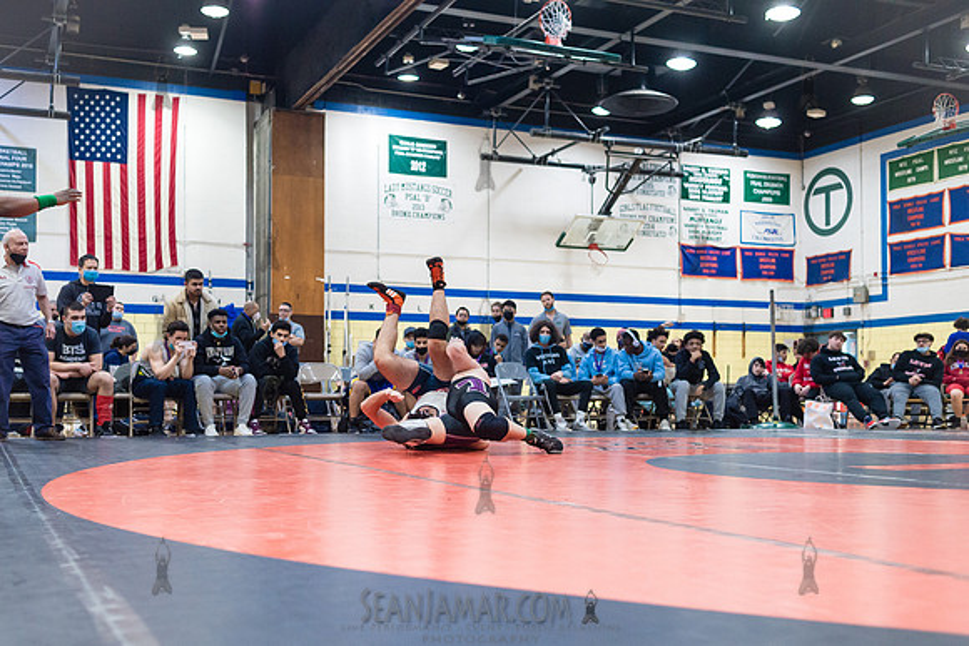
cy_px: 368
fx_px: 1075
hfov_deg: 48.5
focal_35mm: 40
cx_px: 452
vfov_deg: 33.4
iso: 4000
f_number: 3.5
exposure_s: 1/400
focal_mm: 35
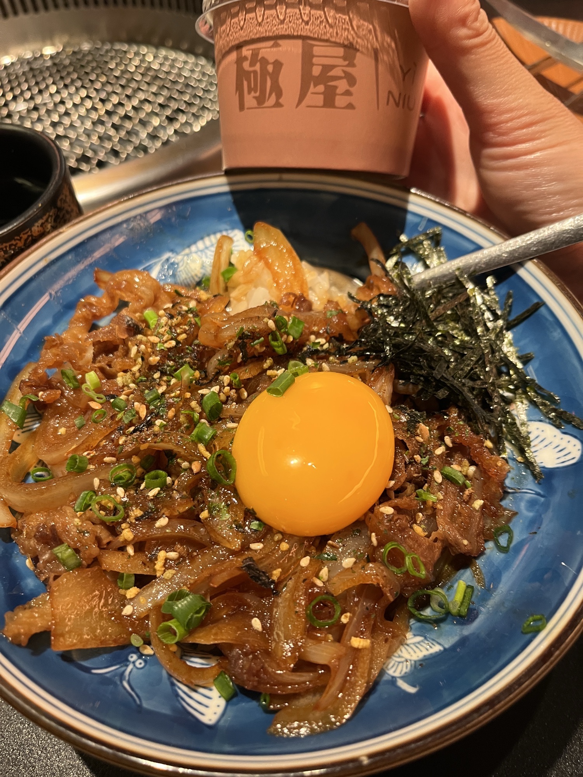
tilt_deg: -54.9
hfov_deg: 53.1
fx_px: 584
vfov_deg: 67.3
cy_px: 388
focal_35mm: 26
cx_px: 292
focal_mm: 5.1
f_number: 1.6
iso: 200
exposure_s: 1/50
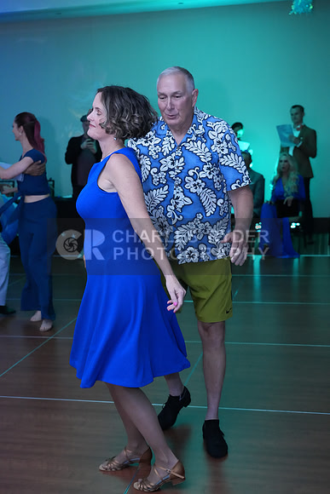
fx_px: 660
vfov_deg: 41.1
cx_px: 165
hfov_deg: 28.1
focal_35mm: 48
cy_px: 247
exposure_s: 1/200
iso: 8000
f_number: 4.5
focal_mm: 48
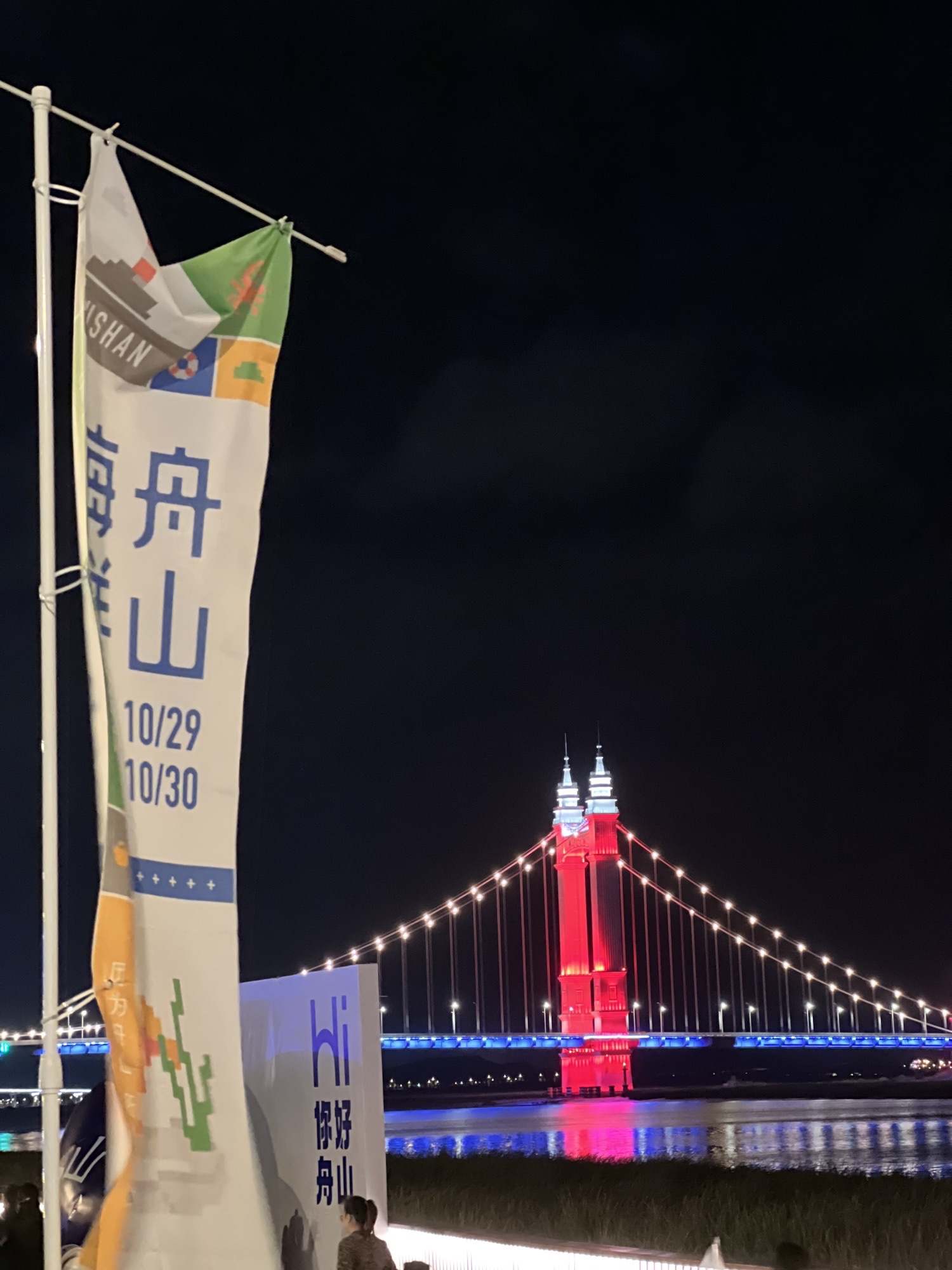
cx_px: 476
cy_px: 635
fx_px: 2824
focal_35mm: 77
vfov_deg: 25.3
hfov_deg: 19.1
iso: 1250
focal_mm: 9
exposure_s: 1/15
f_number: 2.8
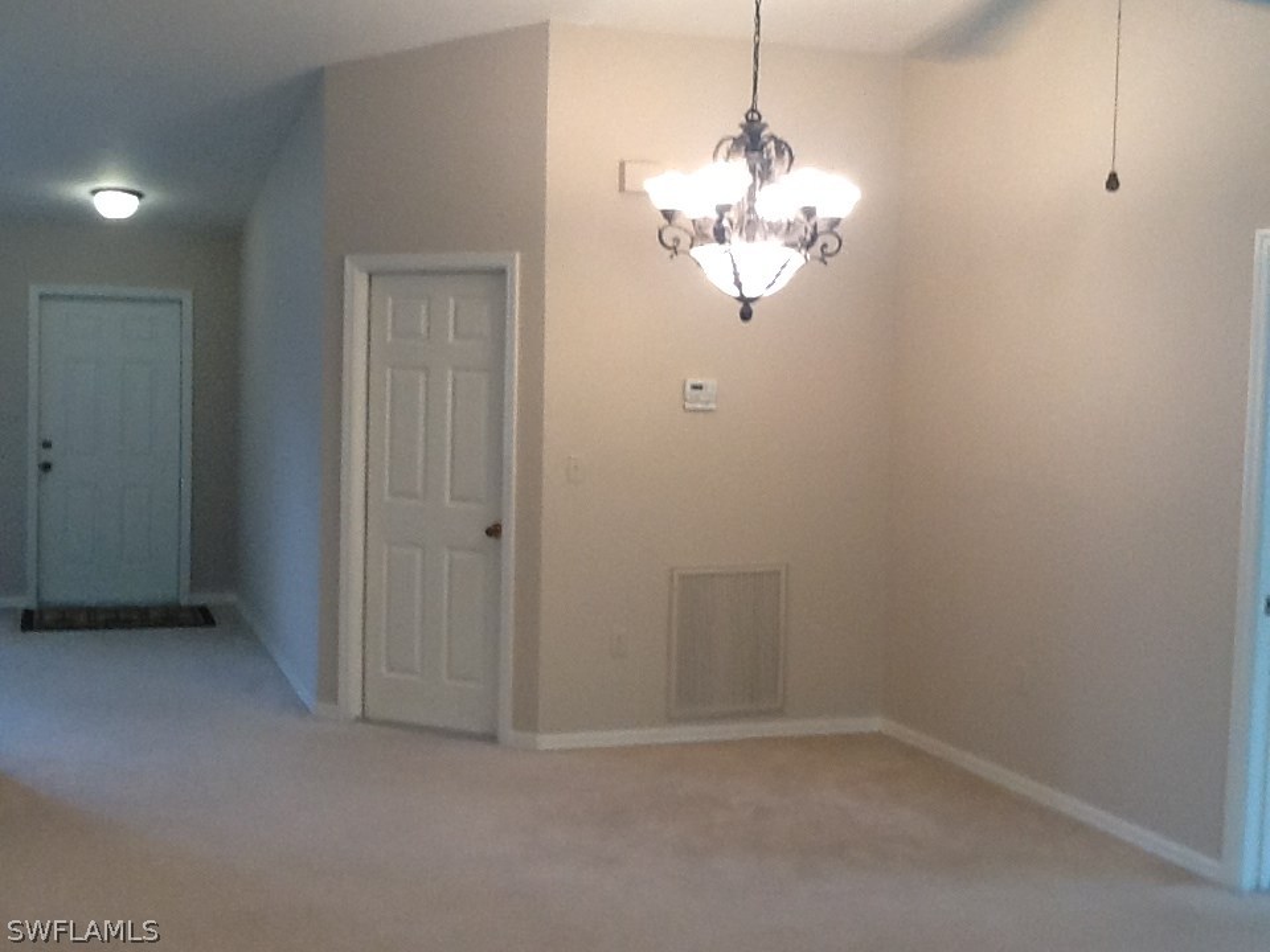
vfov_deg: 32.9
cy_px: 476
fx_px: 1614
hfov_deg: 42.9
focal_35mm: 44
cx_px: 635
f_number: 2.4
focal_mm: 2.03
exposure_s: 1/30
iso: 80
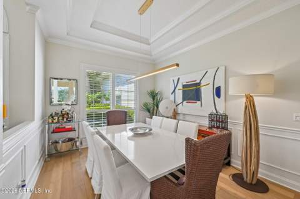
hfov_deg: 100.4
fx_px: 125
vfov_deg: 77.2
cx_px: 150
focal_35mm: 15
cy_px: 100
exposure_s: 1/15
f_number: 8
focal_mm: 15
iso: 125
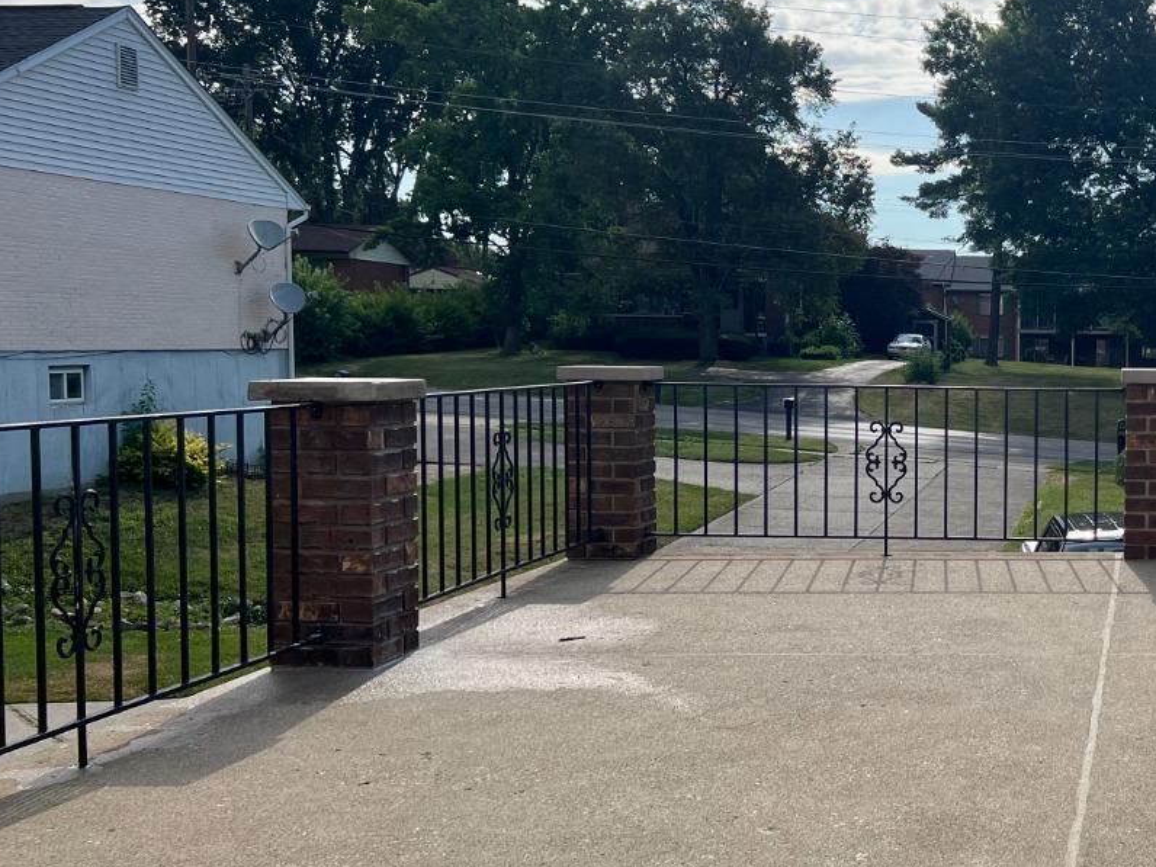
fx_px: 1636
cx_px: 1066
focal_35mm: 49
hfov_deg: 36.2
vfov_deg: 29.7
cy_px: 435
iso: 50
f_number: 1.5
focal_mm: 5.7
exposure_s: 1/5882
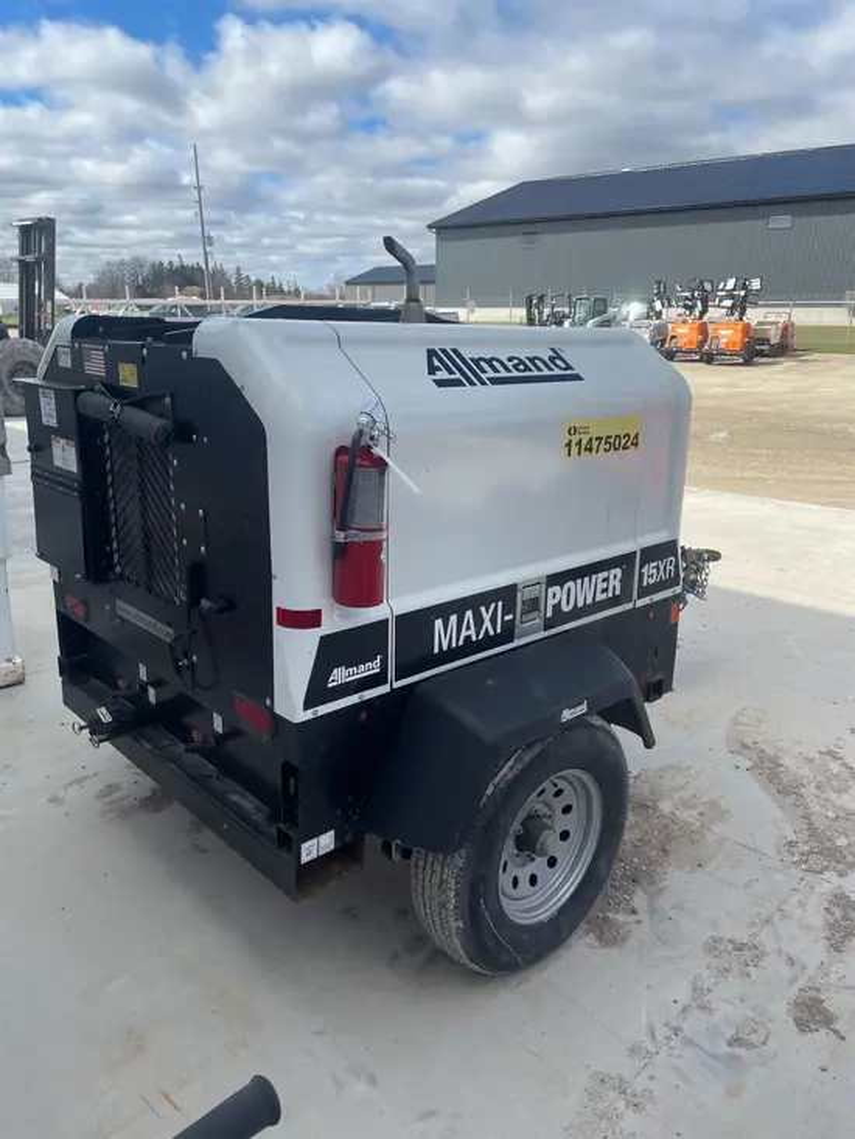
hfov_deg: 53.1
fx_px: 856
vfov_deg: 67.3
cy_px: 570
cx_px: 428
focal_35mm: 26
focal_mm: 4.2
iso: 32
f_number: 1.6
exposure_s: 1/2681
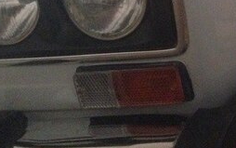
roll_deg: +5.9
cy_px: -17
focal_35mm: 91
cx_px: 239
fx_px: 586
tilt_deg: -5.8
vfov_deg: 14.0
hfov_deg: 21.9
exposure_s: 1/15
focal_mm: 4.12
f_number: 2.4
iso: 800
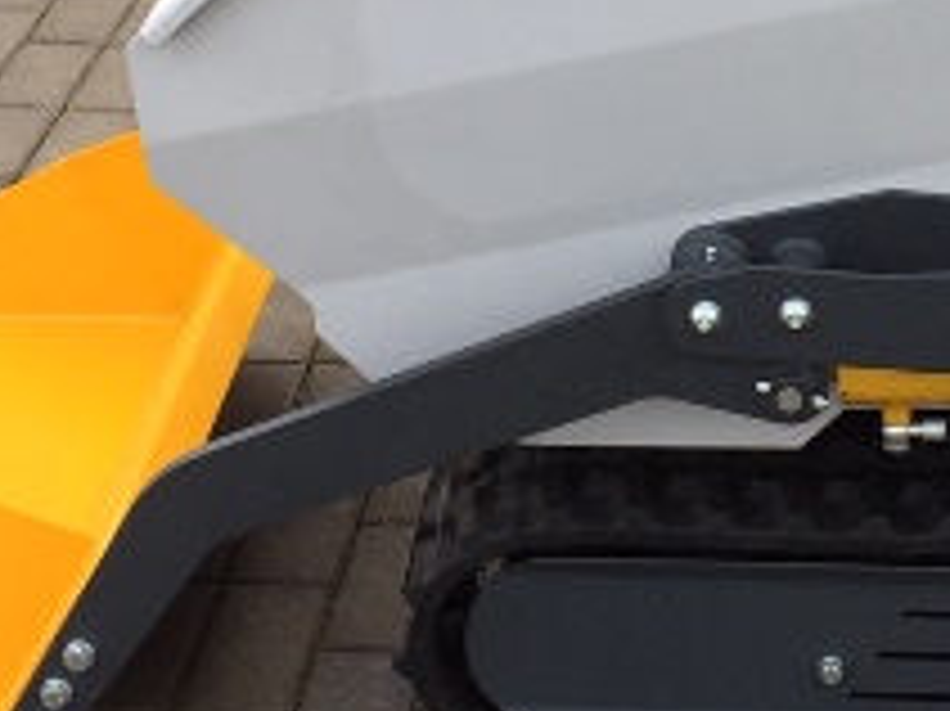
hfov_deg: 17.4
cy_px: -72
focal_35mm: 110
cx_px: 968
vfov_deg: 13.2
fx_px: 3017
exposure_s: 1/341
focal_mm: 4.15
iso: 32
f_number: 2.2
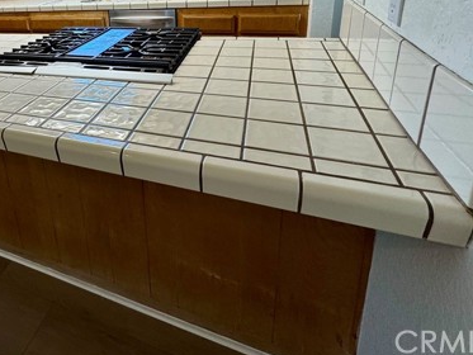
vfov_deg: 52.0
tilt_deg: -17.4
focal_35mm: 24
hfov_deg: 66.4
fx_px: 328
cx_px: 109
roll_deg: +5.4
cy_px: 56
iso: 80
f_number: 2.2
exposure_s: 1/120
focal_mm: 2.22
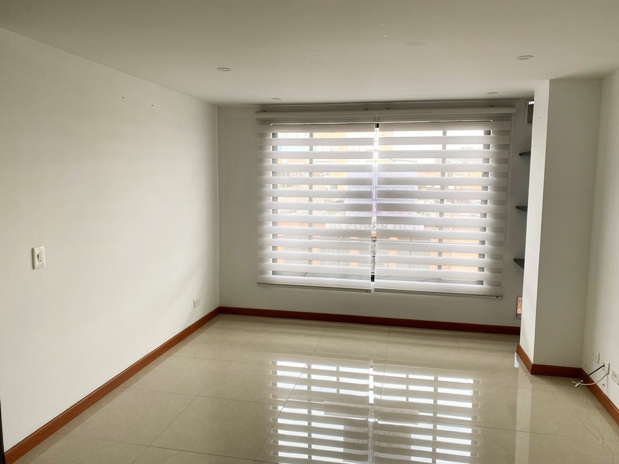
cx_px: 310
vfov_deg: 53.1
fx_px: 465
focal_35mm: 26
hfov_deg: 67.3
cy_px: 232
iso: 40
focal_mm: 4.25
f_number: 1.8
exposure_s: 1/121
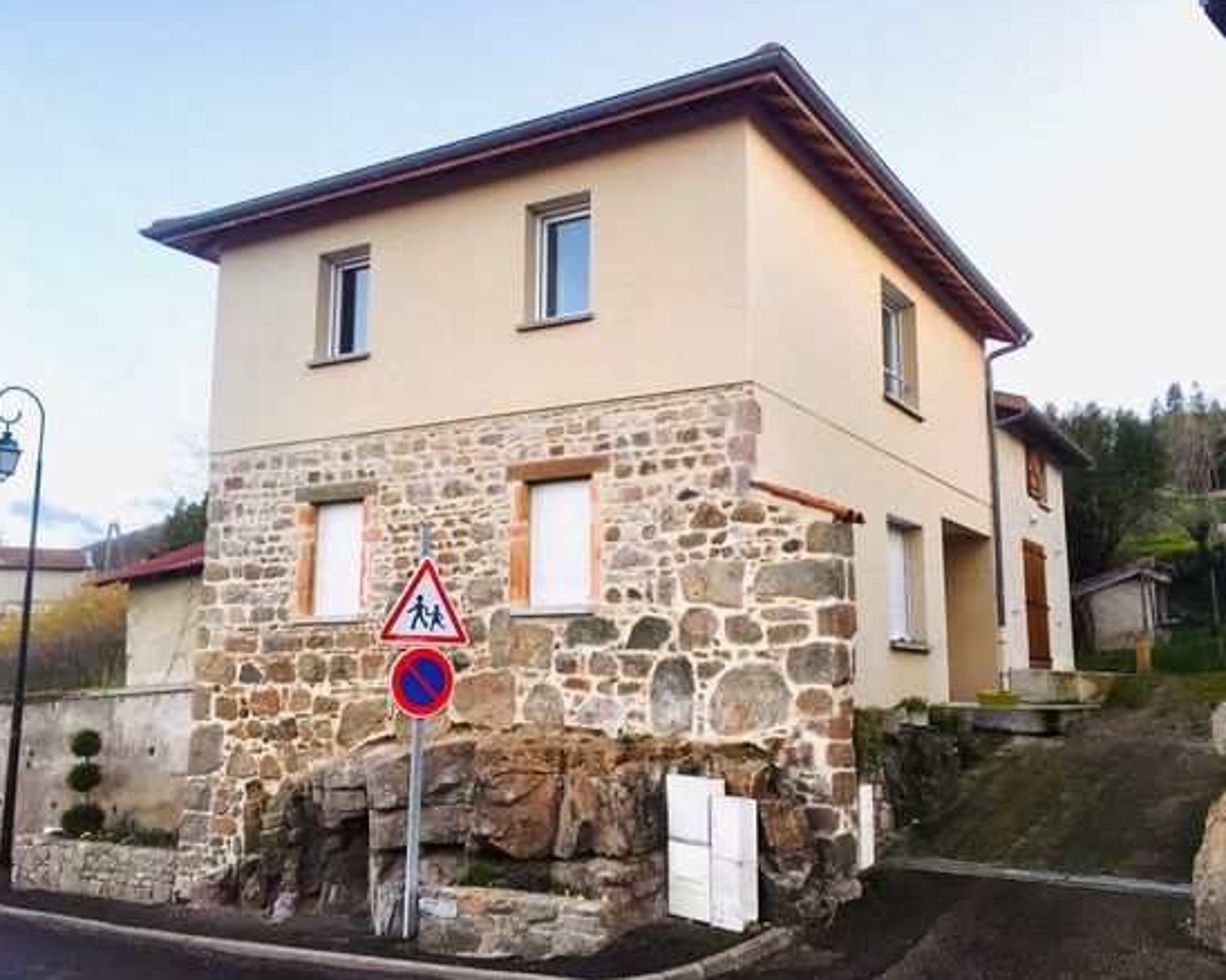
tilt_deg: +9.5
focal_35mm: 31
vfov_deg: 47.1
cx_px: 626
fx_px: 1124
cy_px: 490
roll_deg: -1.0
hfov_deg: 57.2
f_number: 2.2
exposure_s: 1/100
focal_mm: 4.15
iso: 32
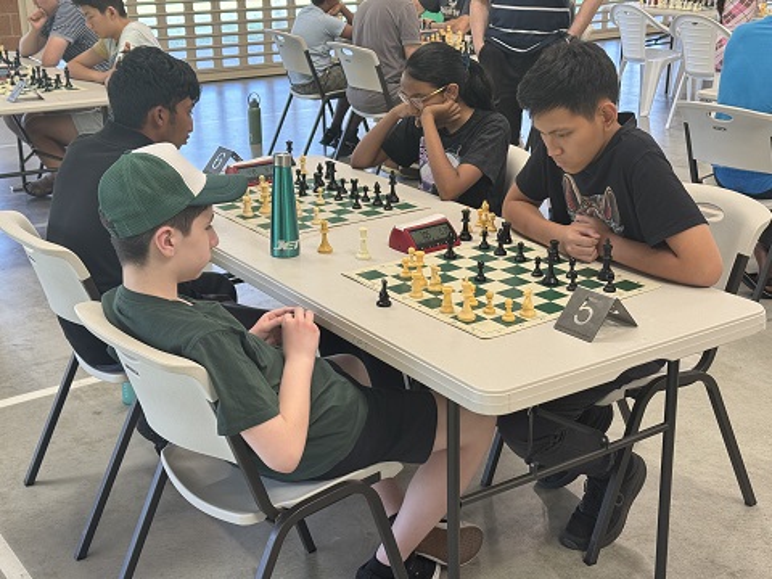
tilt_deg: -19.9
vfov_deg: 30.3
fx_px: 1070
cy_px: 290
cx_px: 386
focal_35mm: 48
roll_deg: +0.3
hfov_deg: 39.7
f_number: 1.78
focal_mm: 6.76
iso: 80
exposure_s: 1/100
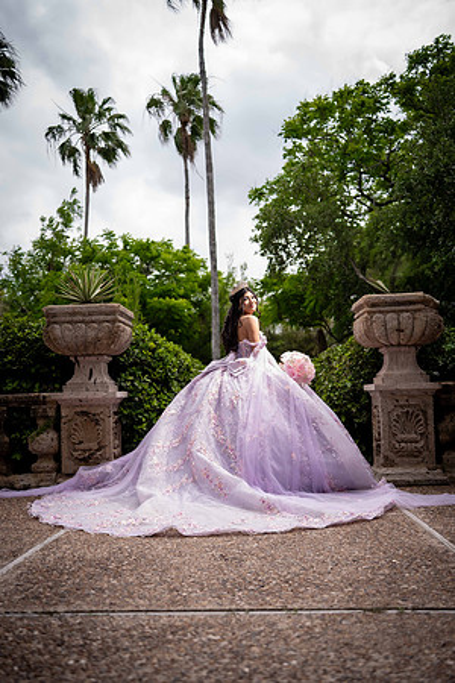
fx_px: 663
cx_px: 228
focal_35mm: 35
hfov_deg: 37.9
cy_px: 342
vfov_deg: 54.4
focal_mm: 35
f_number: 2.2
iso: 80
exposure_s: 1/1600
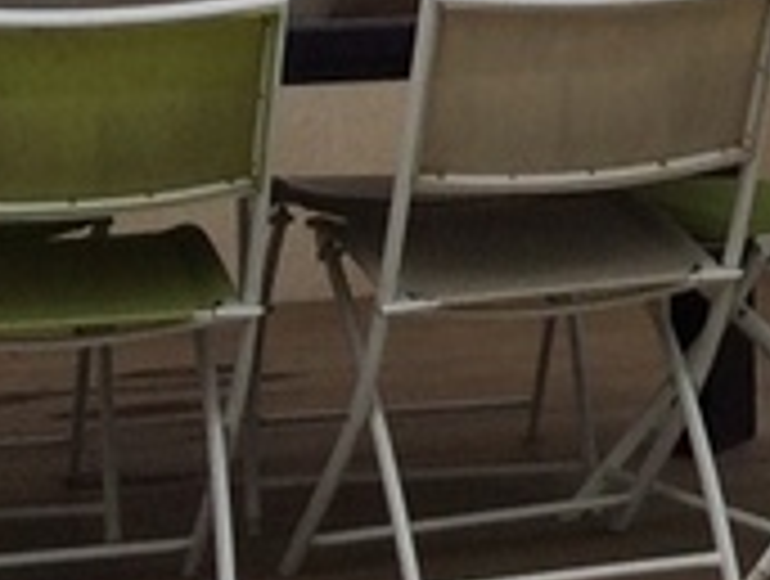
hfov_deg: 9.2
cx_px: 1436
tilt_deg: +0.9
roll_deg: -0.4
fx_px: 4525
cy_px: -638
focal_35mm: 203
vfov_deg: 7.0
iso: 32
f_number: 2.2
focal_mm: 4.15
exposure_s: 1/977
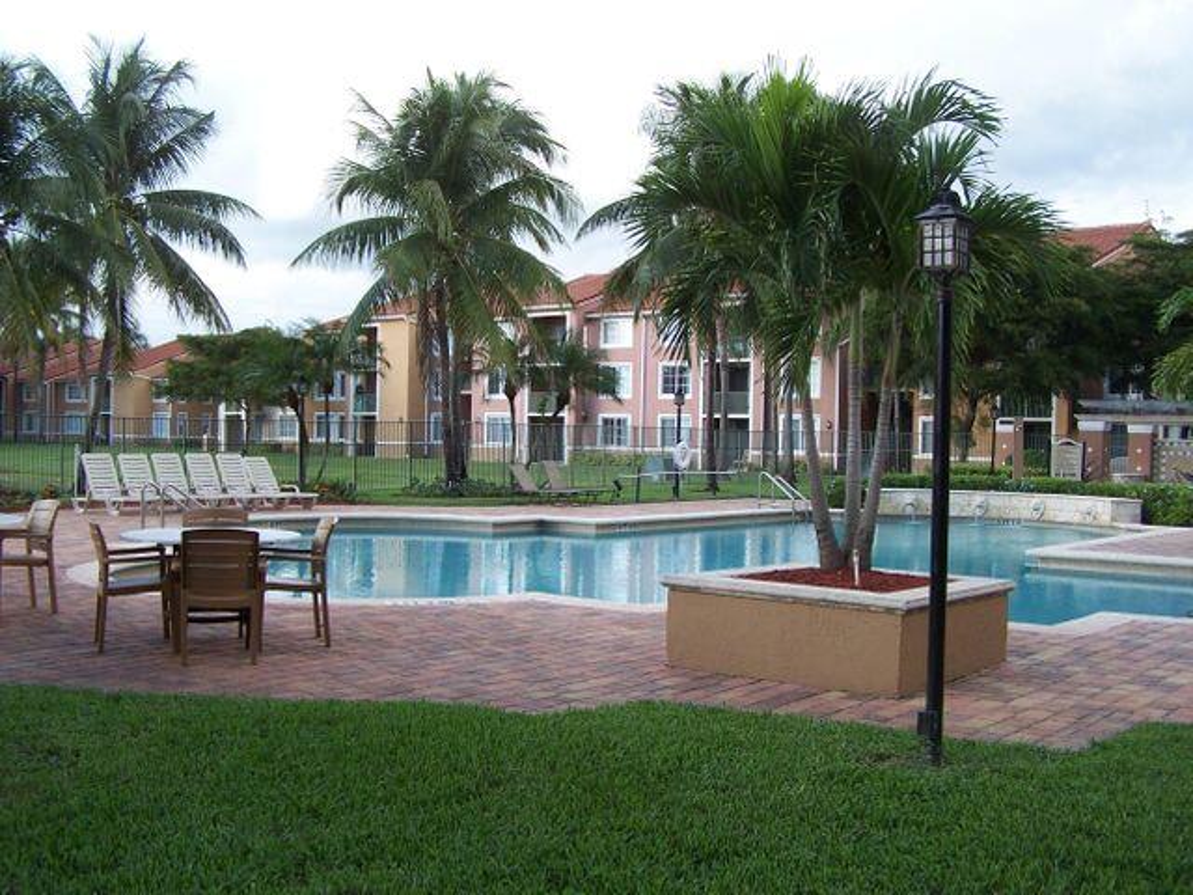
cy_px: 448
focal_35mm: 38
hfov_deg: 49.0
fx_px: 1310
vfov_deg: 37.7
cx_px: 596
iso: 80
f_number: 2.8
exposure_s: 1/350
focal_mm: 6.3
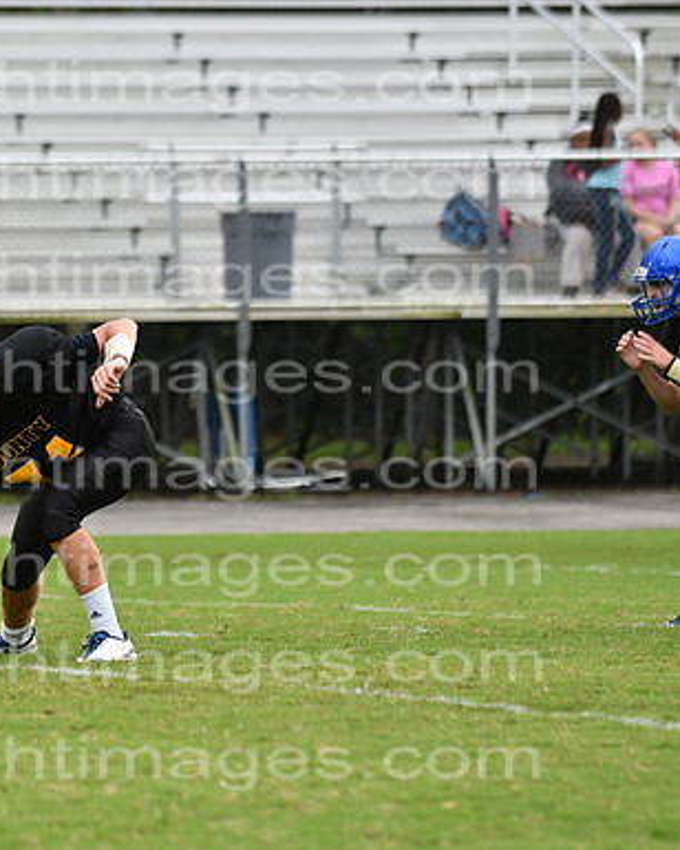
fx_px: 7472
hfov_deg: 5.2
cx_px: 42
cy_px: 425
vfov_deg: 6.5
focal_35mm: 297
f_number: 3.5
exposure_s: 1/2000
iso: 1000
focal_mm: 140
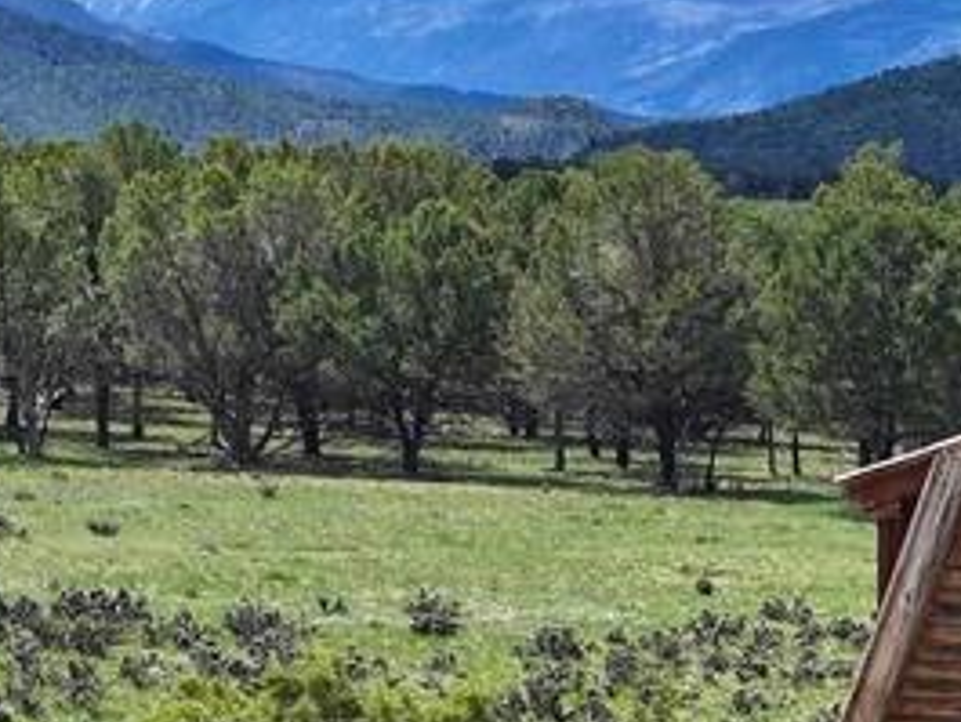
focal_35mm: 270
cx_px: 1568
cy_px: 704
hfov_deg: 7.2
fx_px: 7499
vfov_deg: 5.5
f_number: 2.8
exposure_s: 1/2000
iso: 240
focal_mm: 19.35
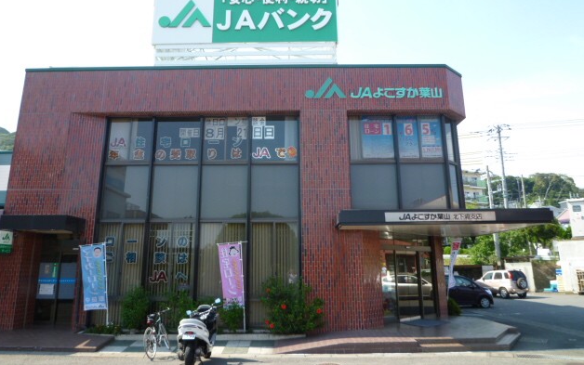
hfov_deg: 68.4
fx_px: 430
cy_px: 153
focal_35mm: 27
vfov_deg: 45.9
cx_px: 287
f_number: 4
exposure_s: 1/200
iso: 80
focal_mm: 4.5
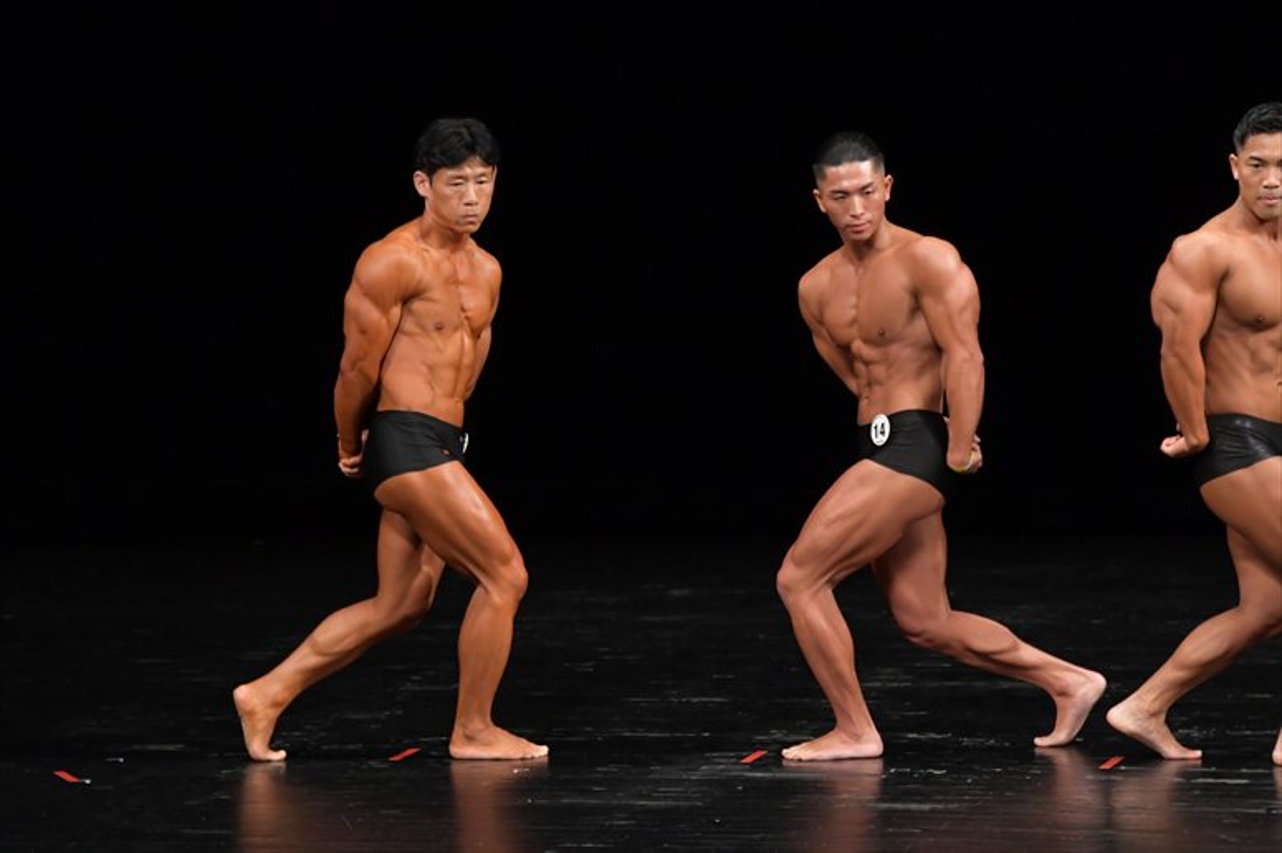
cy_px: 426
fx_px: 9610
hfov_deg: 7.6
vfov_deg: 5.1
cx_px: 641
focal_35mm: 270
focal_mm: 180
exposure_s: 1/400
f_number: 5.6
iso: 3200
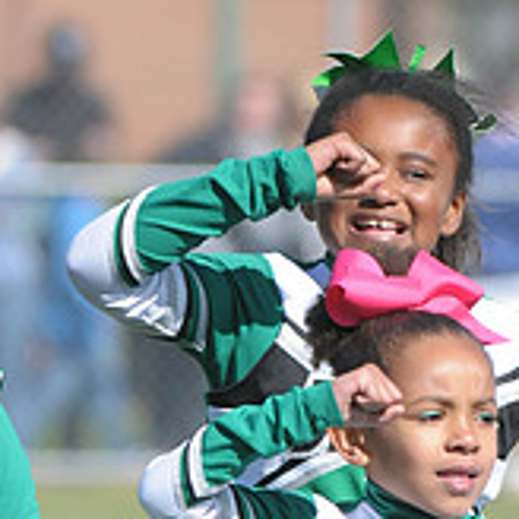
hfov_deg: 1.9
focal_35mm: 899
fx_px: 15249
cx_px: 448
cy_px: 753
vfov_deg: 1.9
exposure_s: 1/6400
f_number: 4
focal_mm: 200
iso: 1000
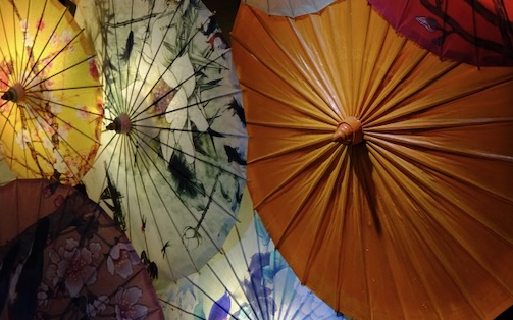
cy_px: -188
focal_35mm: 109
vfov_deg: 11.4
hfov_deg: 19.1
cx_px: 308
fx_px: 1523
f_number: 3.2
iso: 200
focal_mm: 27.7
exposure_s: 1/85
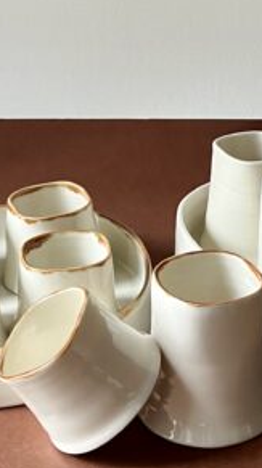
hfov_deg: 30.3
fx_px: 483
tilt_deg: -16.2
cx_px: 148
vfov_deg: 51.5
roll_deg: +1.8
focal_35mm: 39
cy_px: 207
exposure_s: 1/71
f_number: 1.6
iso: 125
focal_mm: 5.1
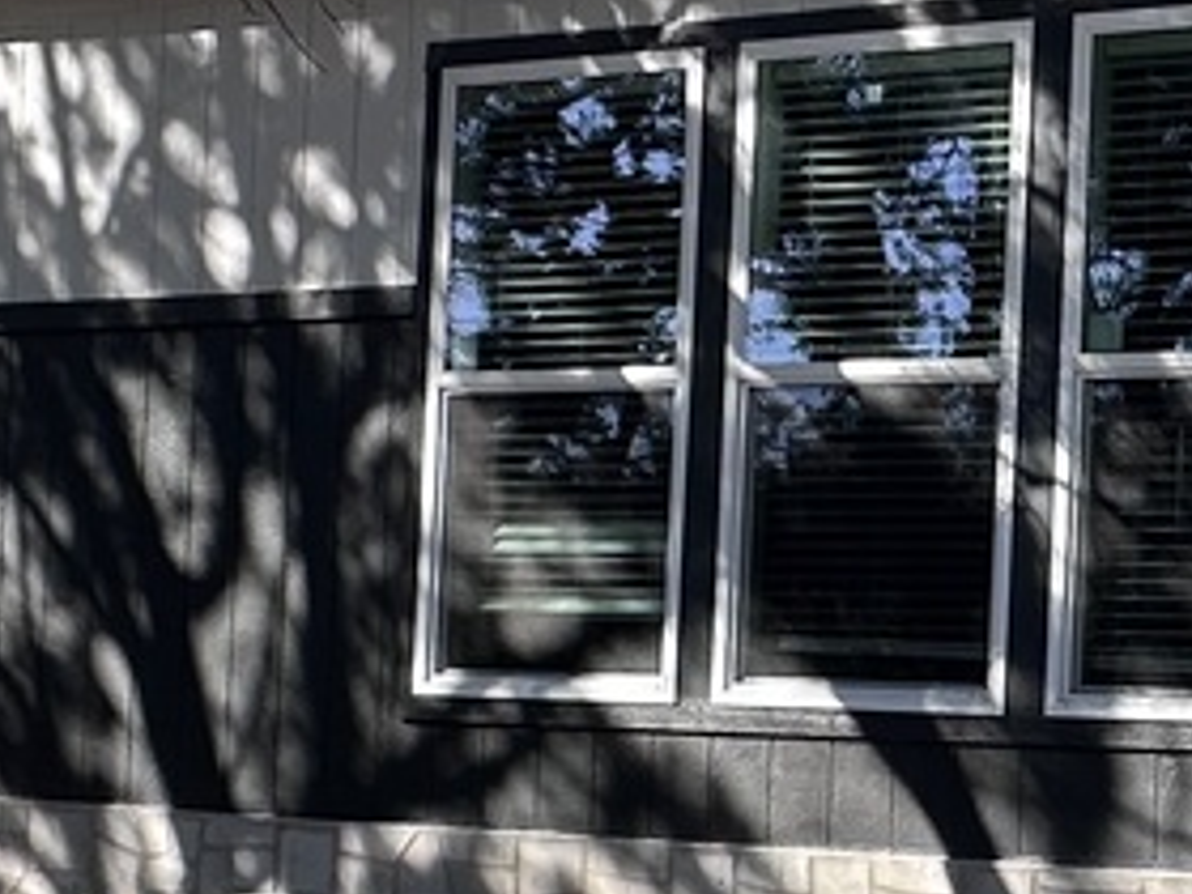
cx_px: 1473
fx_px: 2479
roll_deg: -1.5
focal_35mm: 72
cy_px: 664
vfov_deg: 20.3
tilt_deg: +0.6
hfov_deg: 24.2
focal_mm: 2.22
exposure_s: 1/523
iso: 40
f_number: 2.2
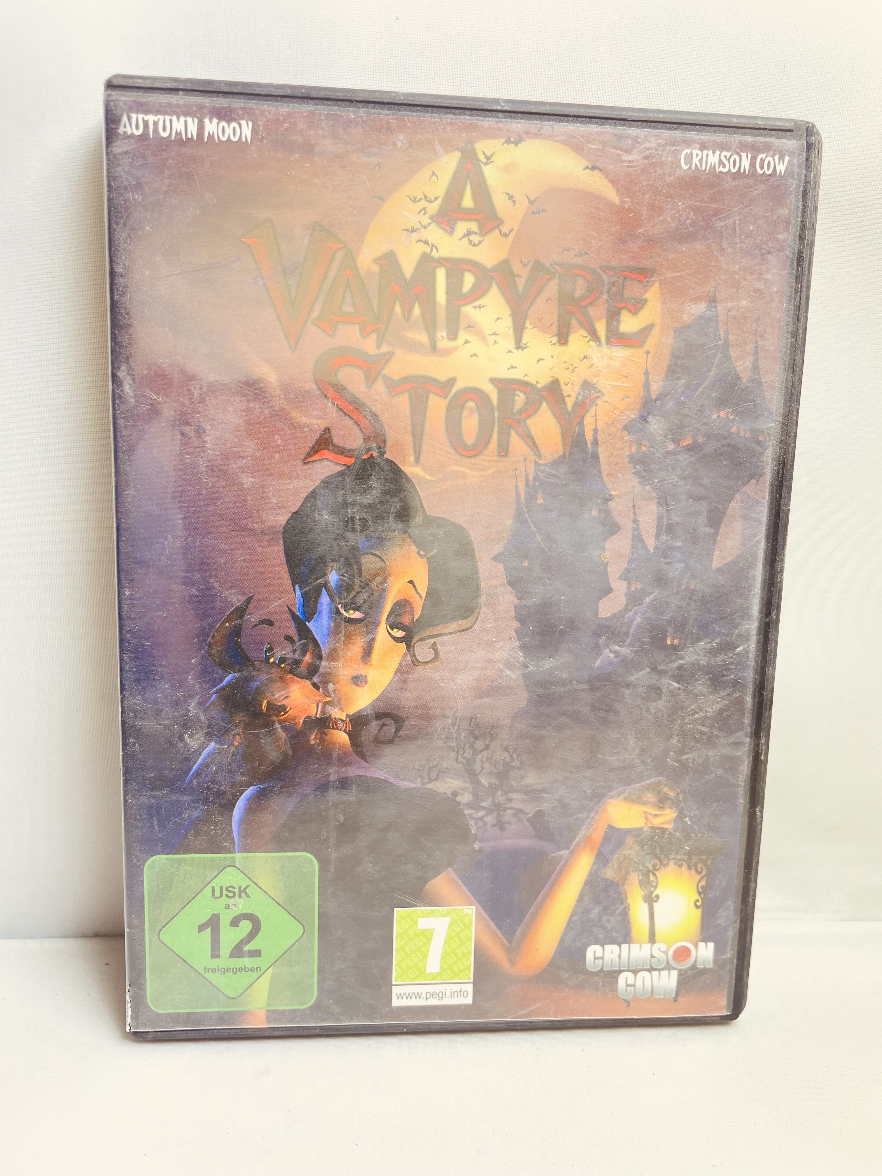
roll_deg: -2.4
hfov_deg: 53.1
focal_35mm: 26
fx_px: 883
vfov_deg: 67.3
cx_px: 441
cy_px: 588
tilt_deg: -15.3
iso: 32
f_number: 1.6
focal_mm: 4.2
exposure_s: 1/278
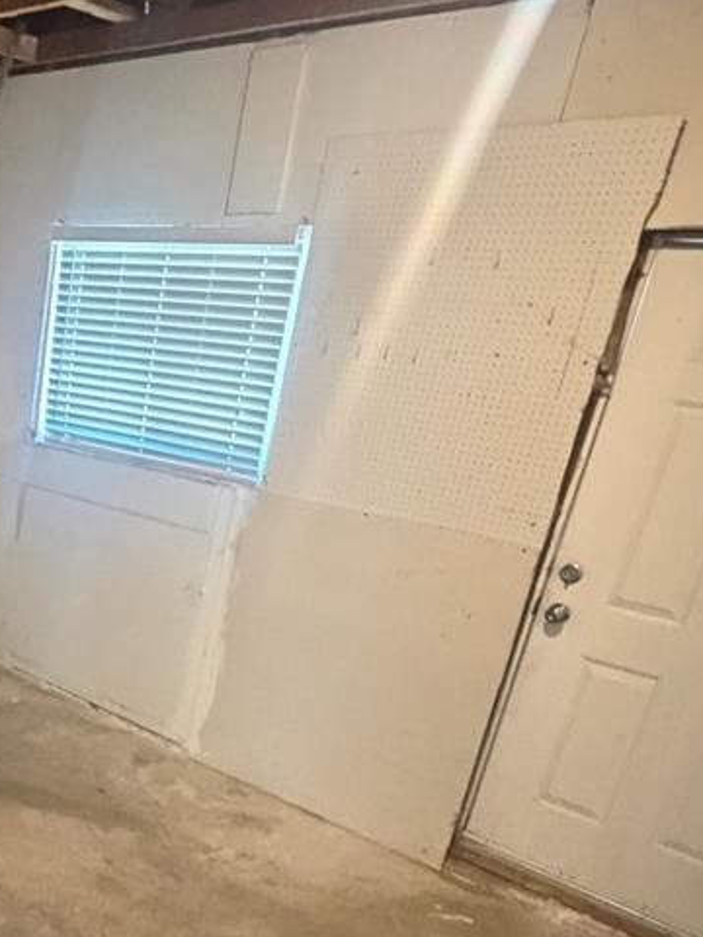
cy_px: 687
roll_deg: -5.3
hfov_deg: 35.3
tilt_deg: -22.8
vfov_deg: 50.7
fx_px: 948
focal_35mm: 35
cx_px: -57
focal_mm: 2.22
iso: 1250
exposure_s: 1/46
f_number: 2.2
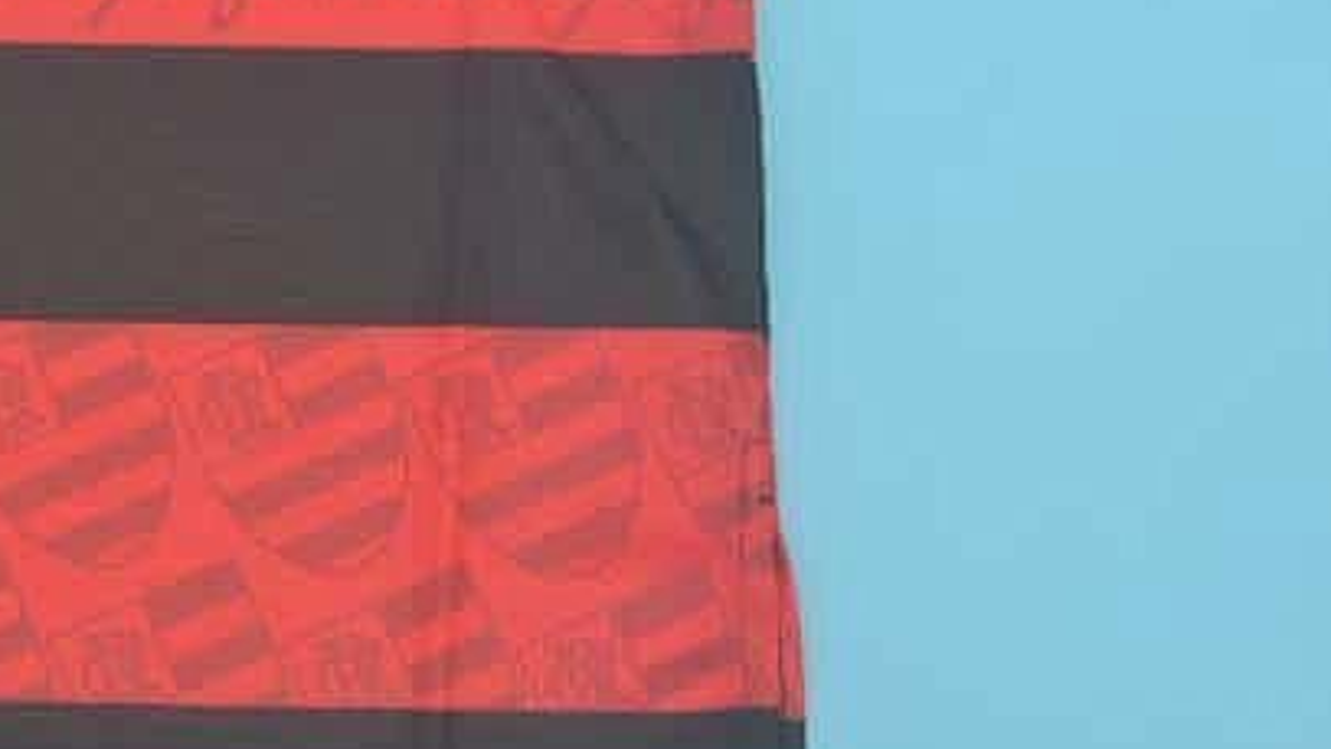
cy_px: -121
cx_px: -46
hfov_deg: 20.6
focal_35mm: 100
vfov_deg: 11.9
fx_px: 3530
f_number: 4
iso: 200
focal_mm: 24
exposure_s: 1/80
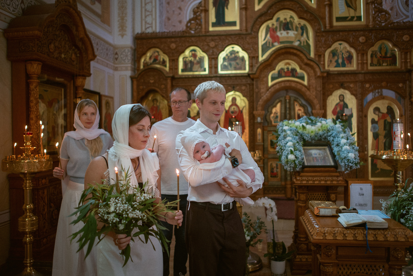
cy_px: 134
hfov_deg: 61.6
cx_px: 207
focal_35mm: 30
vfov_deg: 43.4
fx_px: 346
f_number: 1.8
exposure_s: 1/125
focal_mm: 28
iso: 640
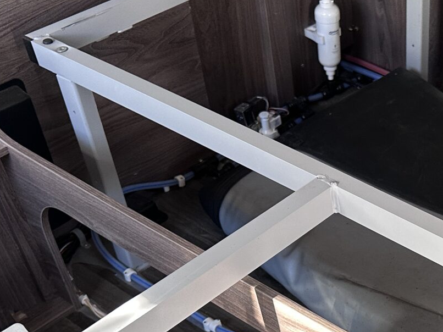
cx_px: 406
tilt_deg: -44.8
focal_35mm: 61
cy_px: 328
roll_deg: +1.4
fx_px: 780
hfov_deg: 30.2
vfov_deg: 23.1
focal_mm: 6.86
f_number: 1.78
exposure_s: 1/121
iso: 200
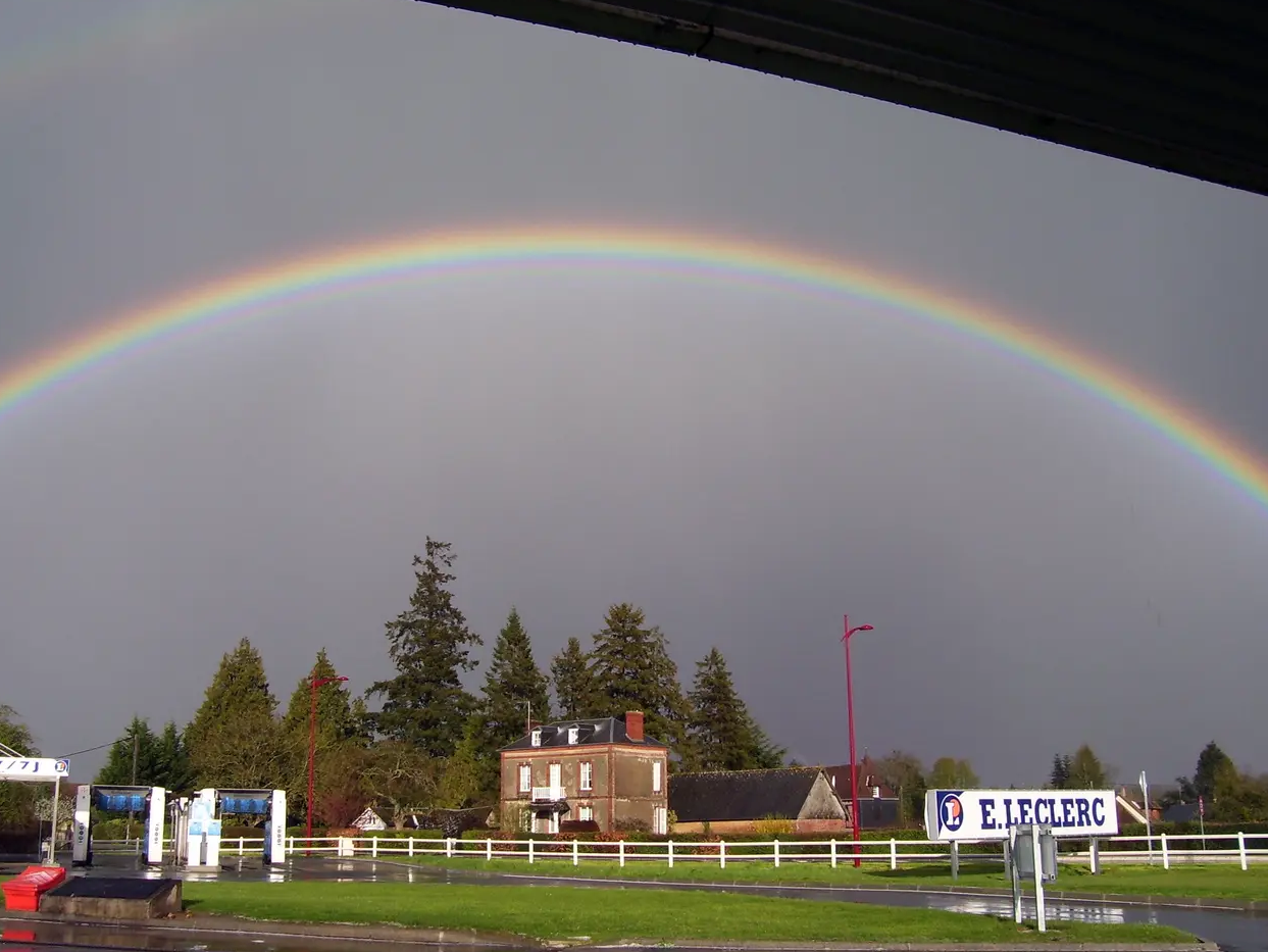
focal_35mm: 35
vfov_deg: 40.7
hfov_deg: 52.6
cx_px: 617
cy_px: 475
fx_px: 1282
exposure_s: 1/500
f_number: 4.8
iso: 80
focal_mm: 5.6
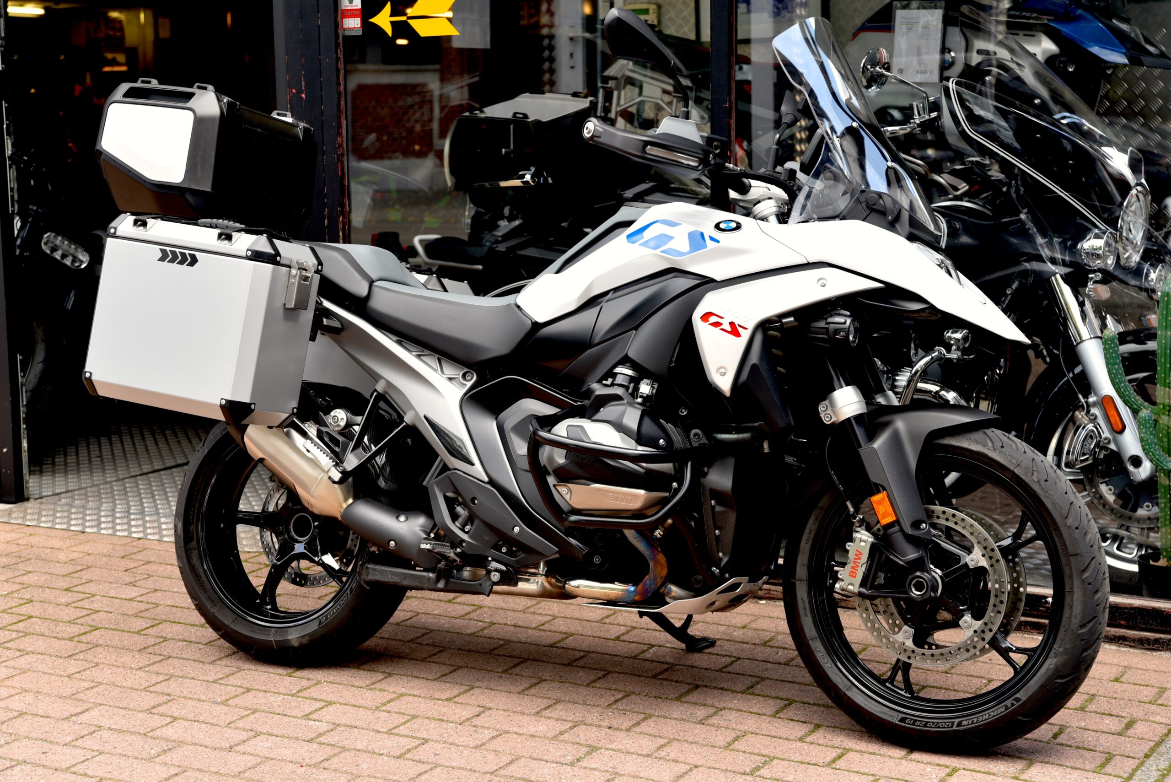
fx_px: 2017
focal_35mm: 62
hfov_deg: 32.4
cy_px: 391
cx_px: 586
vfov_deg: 21.9
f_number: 5
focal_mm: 62
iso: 200
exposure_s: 1/100
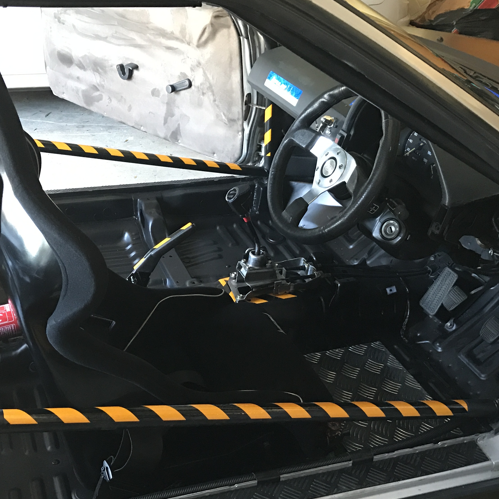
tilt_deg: -32.3
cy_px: 299
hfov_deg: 37.4
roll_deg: -2.9
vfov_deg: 37.4
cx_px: 205
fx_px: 734
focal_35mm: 45
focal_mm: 3.99
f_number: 1.8
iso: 100
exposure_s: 1/10
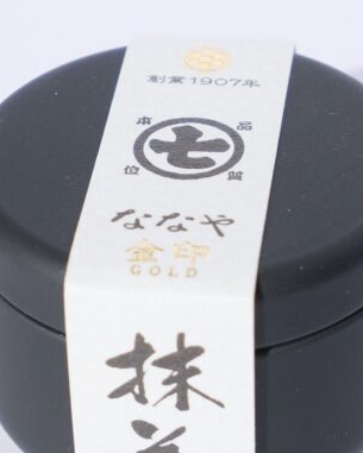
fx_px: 2202
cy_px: 266
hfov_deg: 9.4
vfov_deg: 11.8
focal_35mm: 164
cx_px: 151
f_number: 5.6
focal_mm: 43.2
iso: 320
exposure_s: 1/1400
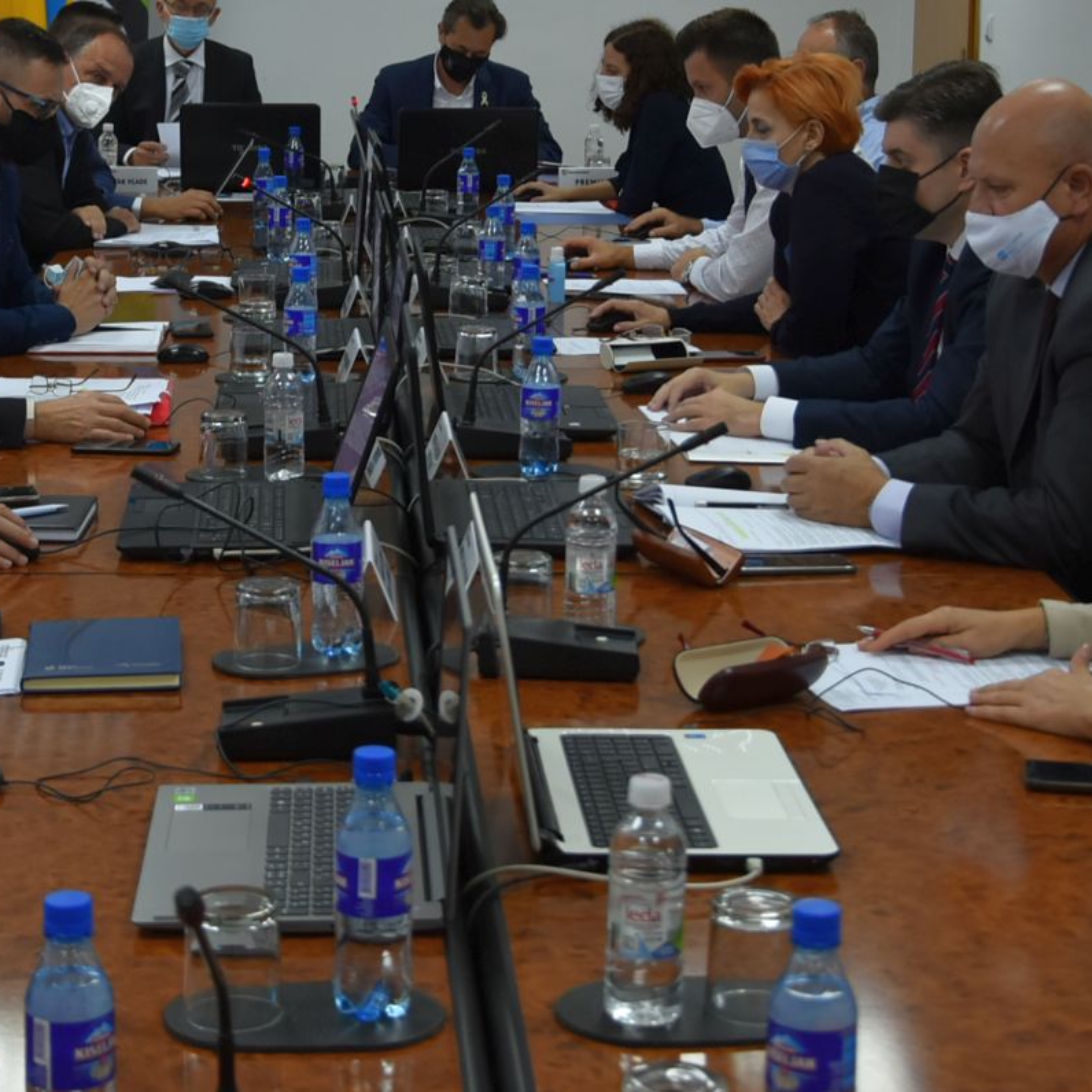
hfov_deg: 22.9
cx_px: 337
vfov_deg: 22.9
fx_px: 2677
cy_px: 298
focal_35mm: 75
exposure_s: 1/60
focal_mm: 26
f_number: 4
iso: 400
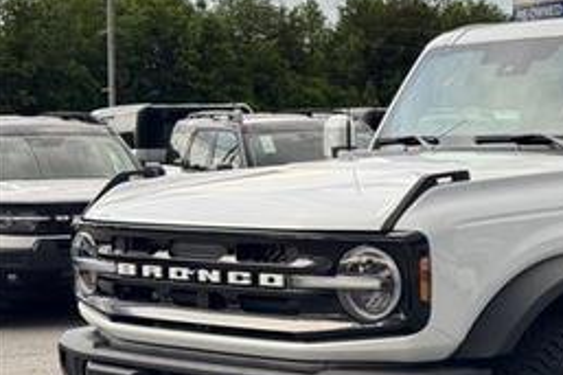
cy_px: 254
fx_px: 1532
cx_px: 550
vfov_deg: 13.9
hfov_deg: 20.2
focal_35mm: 98
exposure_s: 1/577
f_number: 1.78
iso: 64
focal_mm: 6.76
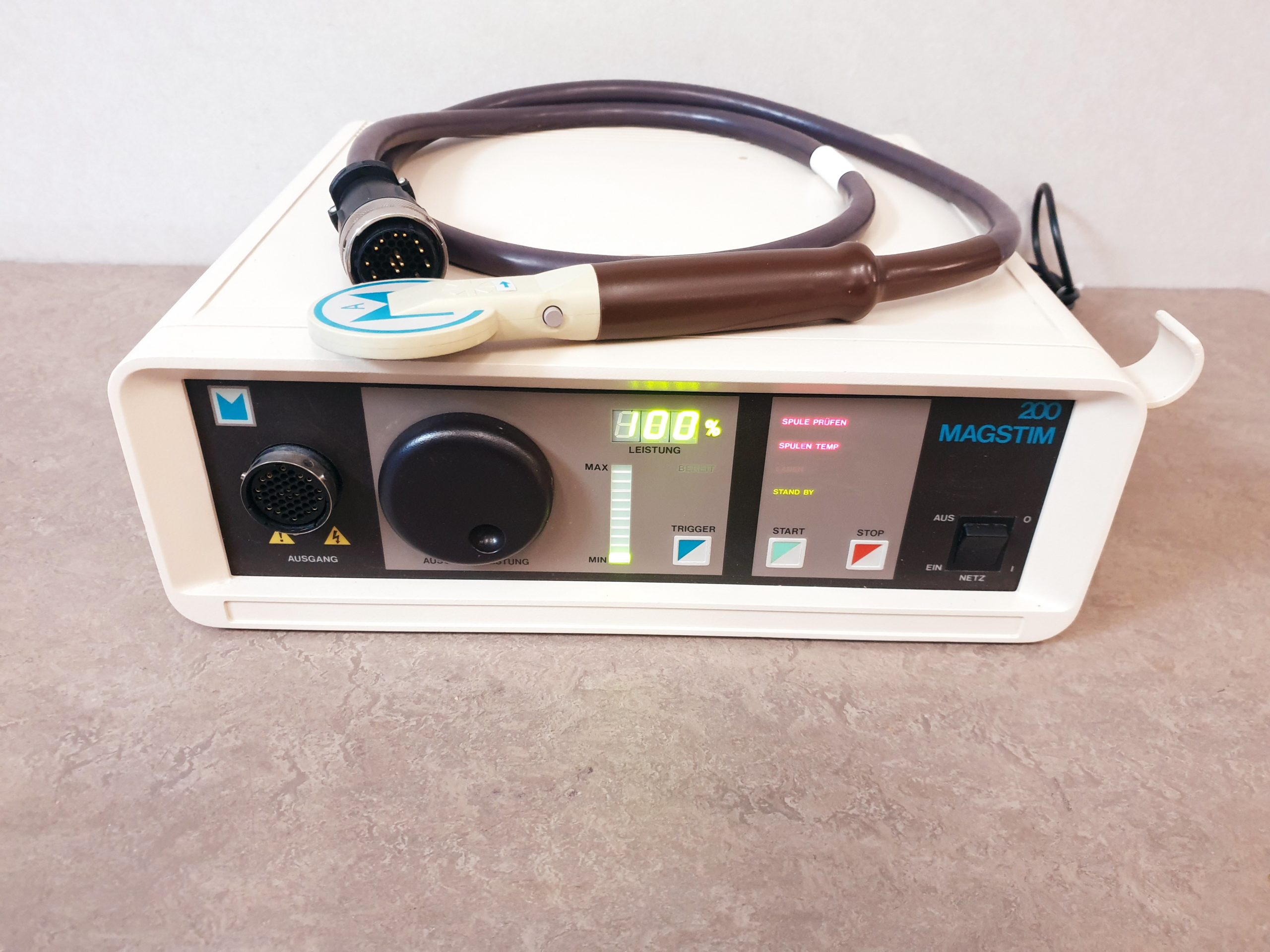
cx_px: 635
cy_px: 476
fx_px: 954
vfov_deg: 53.1
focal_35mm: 26
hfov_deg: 67.3
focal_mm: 4.3
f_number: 1.5
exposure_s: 1/50
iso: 250
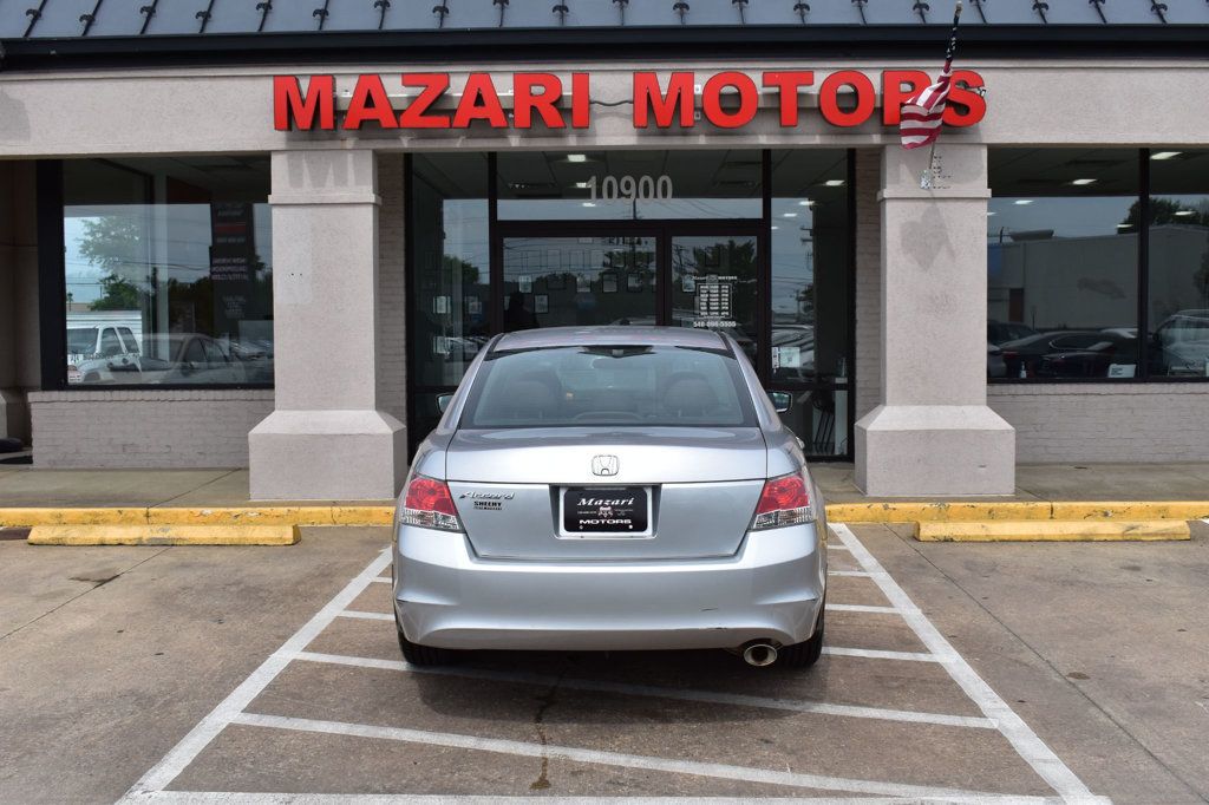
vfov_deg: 34.2
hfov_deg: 49.6
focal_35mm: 39
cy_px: 402
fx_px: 1309
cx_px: 604
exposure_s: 1/500
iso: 280
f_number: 11
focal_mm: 26
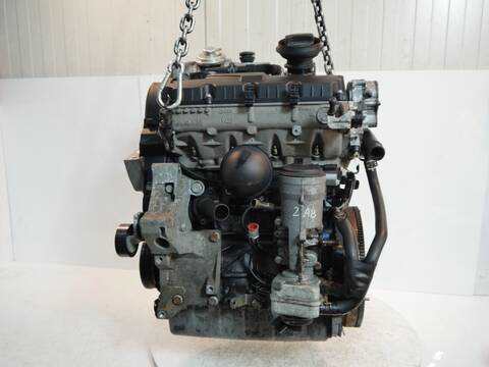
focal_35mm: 28
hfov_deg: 63.4
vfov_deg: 49.7
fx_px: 396
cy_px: 184
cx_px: 244
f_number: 3.5
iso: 320
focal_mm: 14
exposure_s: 1/60
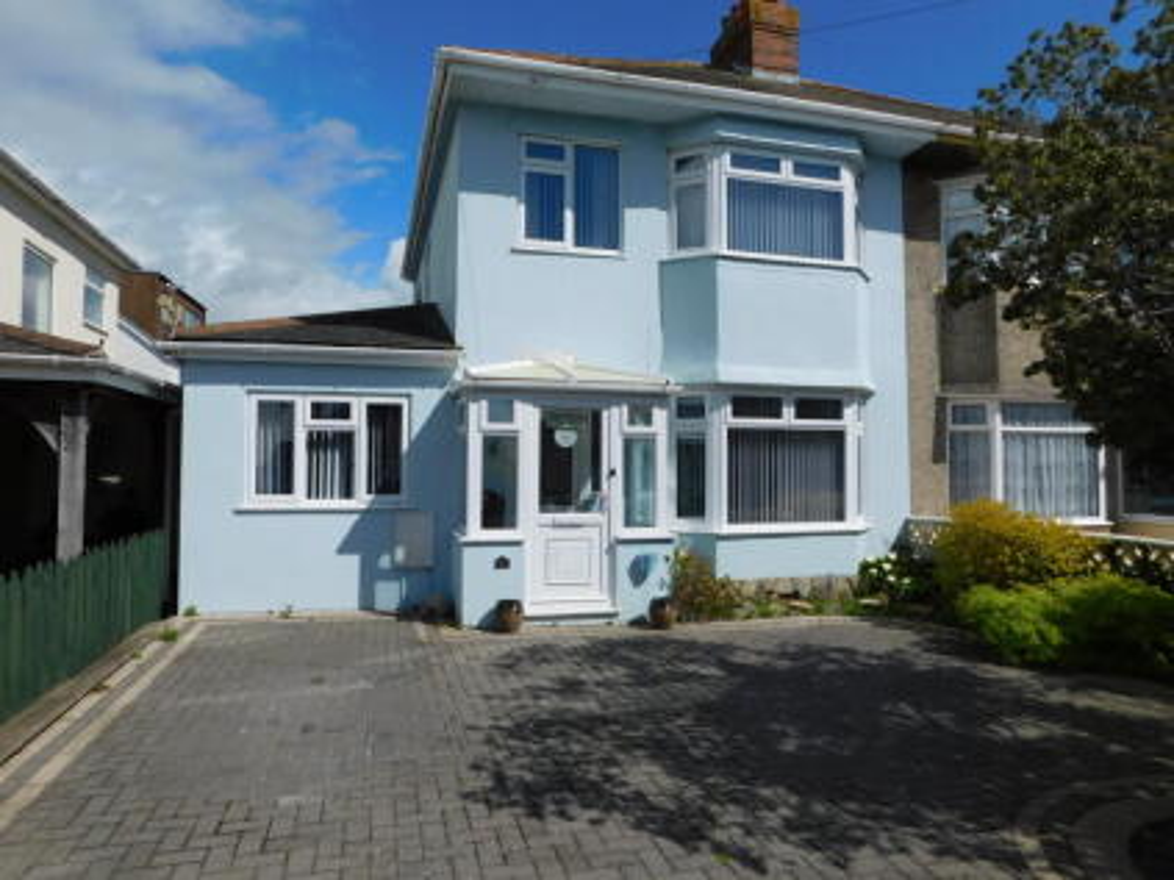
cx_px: 587
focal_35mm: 23
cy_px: 440
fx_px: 780
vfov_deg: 58.9
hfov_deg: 73.9
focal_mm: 4
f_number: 6
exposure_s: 1/1250
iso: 125
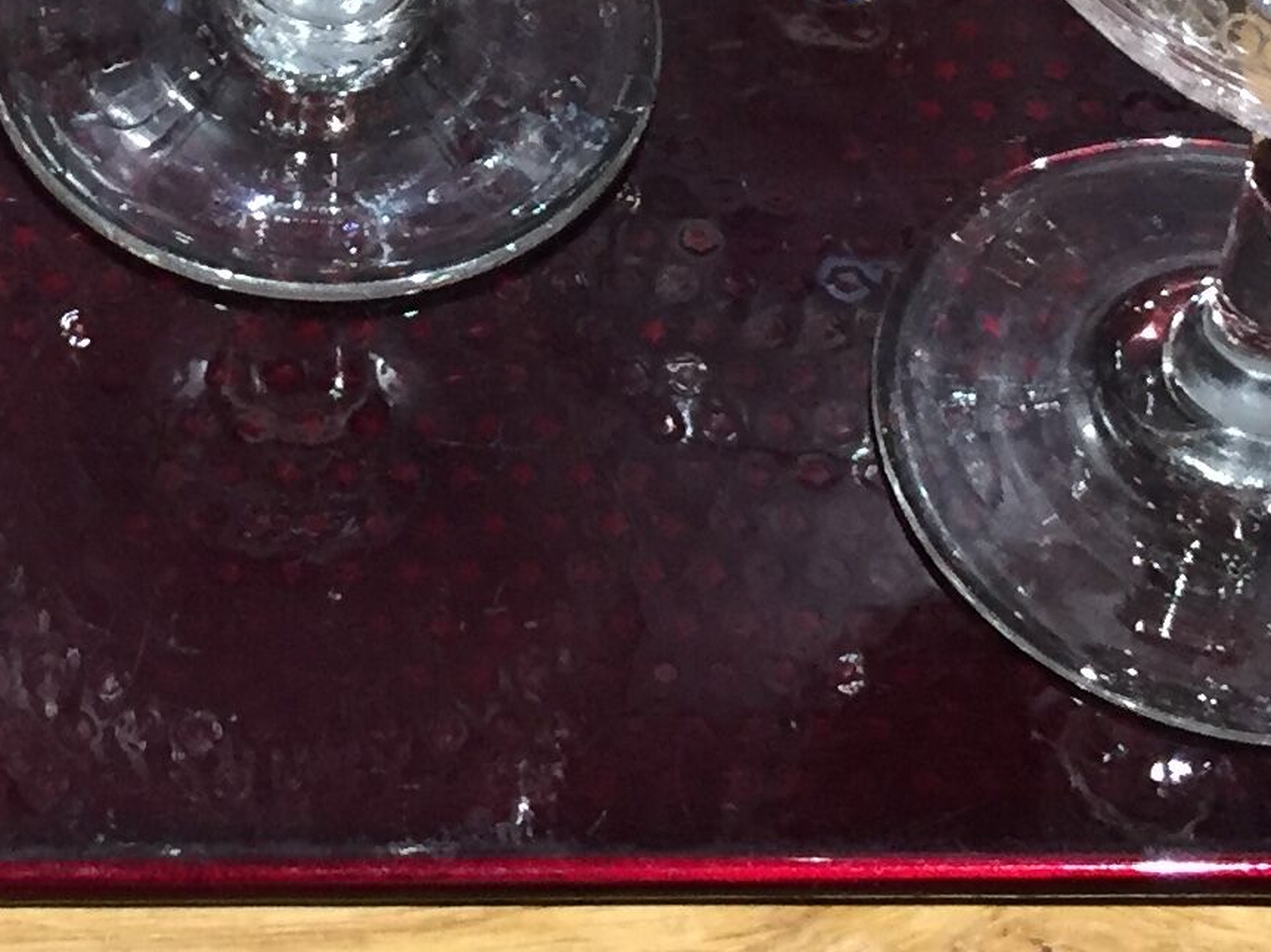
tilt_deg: -46.1
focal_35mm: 110
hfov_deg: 17.8
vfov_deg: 13.0
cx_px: 291
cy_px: -288
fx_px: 4037
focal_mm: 4.15
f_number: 2.2
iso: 200
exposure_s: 1/33
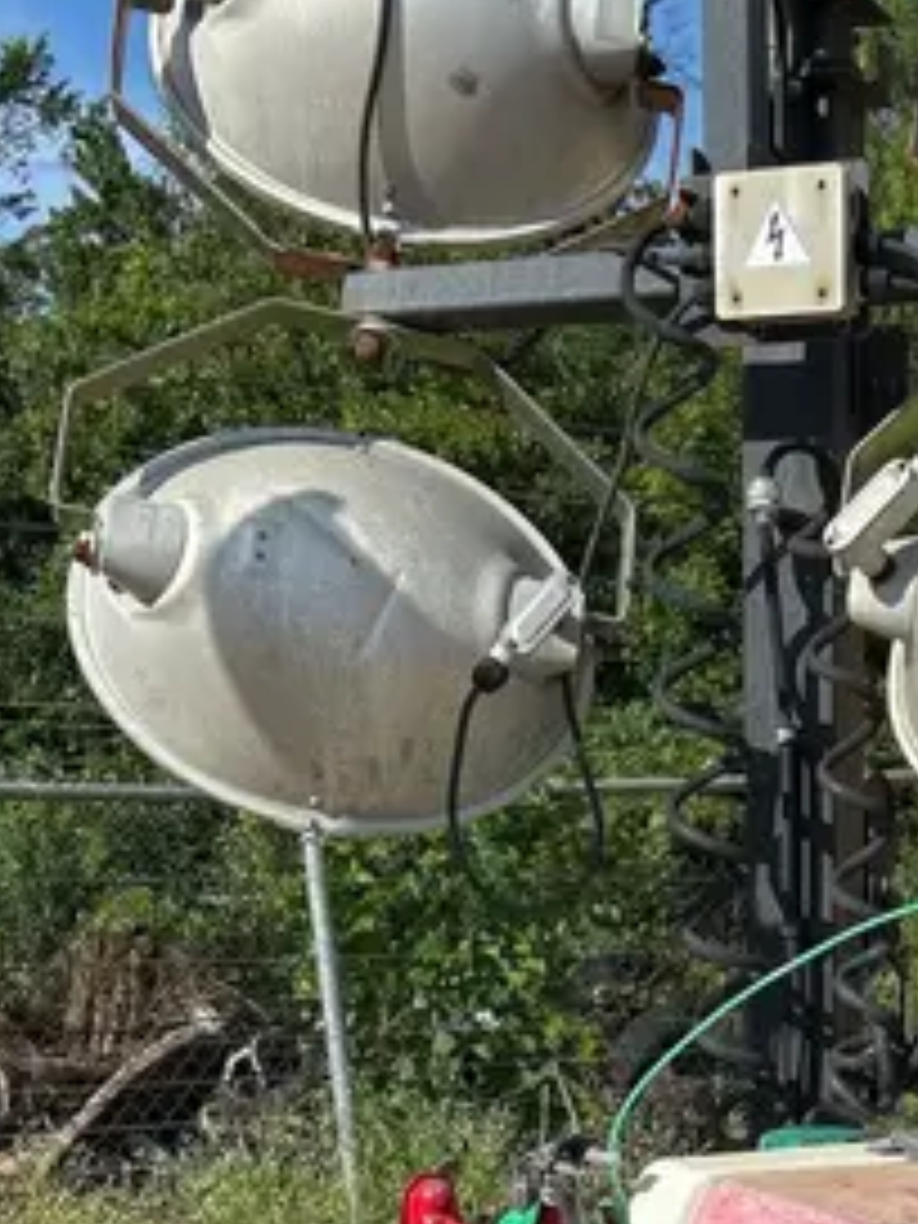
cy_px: 1253
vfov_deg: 26.2
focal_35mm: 70
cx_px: 846
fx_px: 2475
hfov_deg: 20.5
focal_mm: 5.7
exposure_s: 1/6211
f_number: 1.5
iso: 50
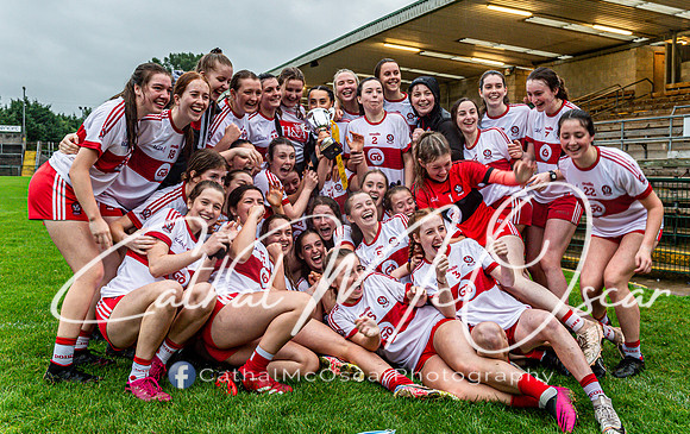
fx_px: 712
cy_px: 190
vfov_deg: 33.9
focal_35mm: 38
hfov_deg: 51.7
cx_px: 352
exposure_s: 1/100
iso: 800
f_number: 4
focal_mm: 35
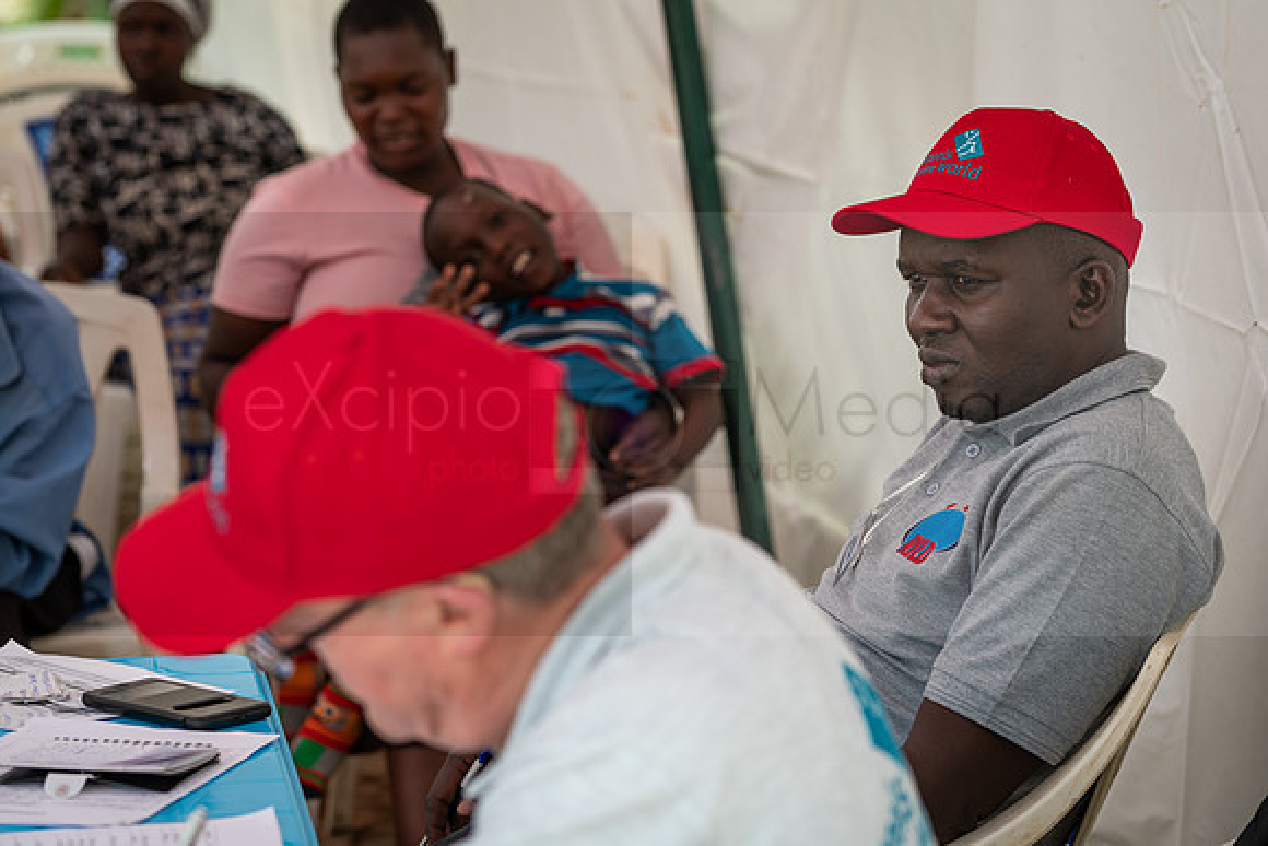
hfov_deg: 17.5
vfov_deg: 11.7
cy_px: 423
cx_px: 634
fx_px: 4122
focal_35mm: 117
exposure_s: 1/125
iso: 125
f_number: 5
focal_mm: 117
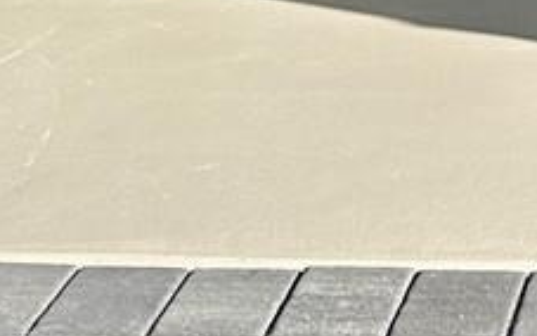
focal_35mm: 179
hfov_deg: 11.2
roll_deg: -1.3
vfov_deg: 6.6
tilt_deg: +0.1
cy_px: -726
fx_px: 2620
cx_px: 826
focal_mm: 6.86
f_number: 1.78
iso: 80
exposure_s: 1/4348
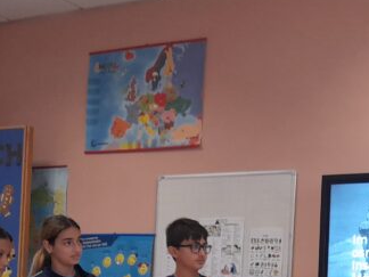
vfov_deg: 17.8
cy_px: 331
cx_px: 345
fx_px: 842
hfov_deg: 23.9
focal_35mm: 79
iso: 160
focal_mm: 4.6
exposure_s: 1/50
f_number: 2
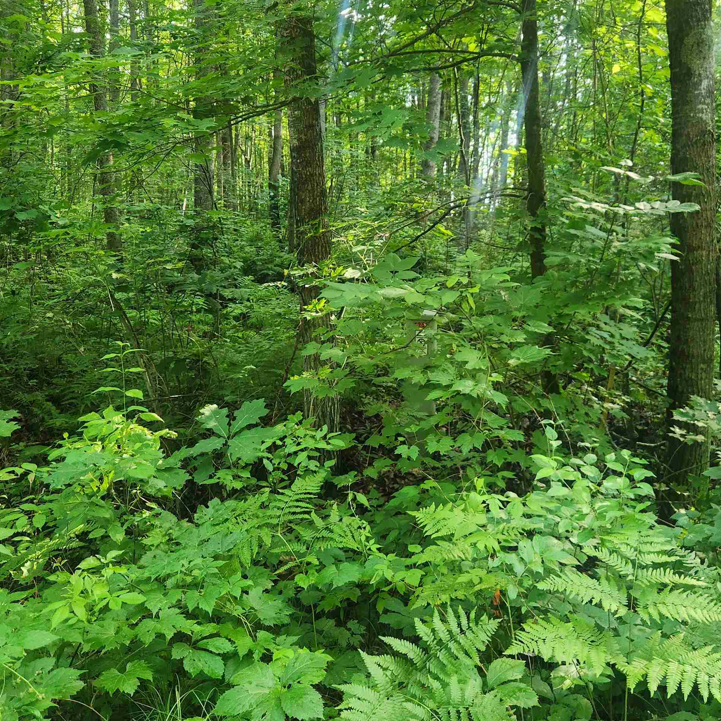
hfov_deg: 49.5
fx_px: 778
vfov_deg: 49.6
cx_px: 420
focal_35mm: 33
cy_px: 313
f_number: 1.8
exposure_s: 1/180
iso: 200
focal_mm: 5.4
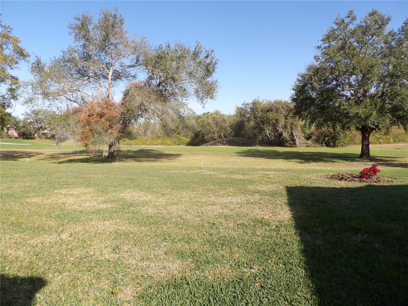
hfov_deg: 71.6
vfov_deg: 56.8
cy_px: 153
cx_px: 204
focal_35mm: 24
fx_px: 283
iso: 100
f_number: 2.8
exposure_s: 1/936
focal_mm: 4.3
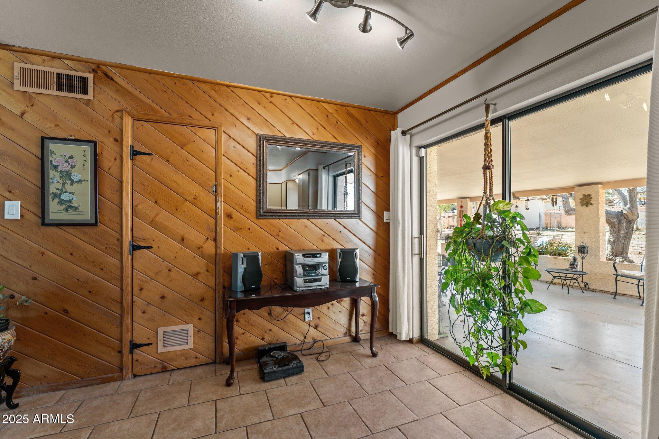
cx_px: 330
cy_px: 220
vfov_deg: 75.8
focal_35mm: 15
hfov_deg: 98.9
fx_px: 282
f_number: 8
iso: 400
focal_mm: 15.4
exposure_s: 1/6
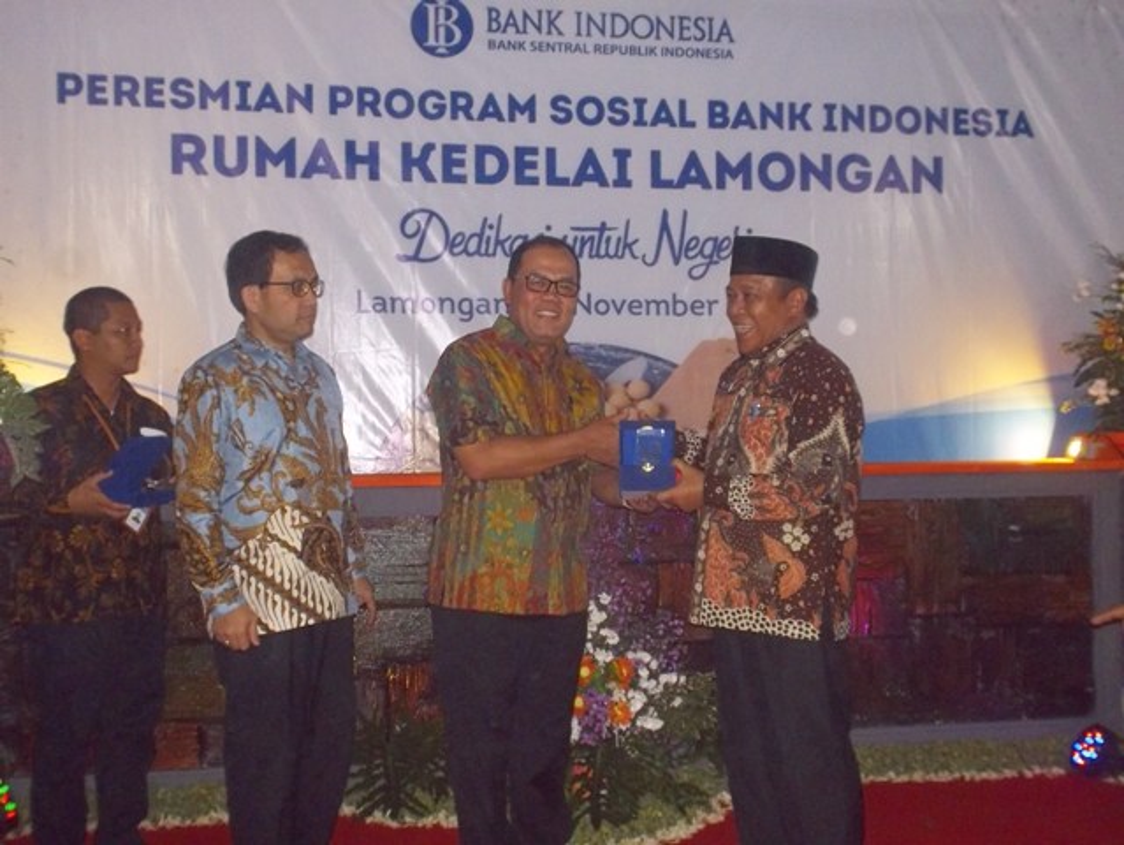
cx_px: 562
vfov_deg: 38.7
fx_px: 1202
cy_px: 422
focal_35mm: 37
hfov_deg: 50.1
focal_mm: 5.2
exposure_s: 1/40
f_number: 3.7
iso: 400
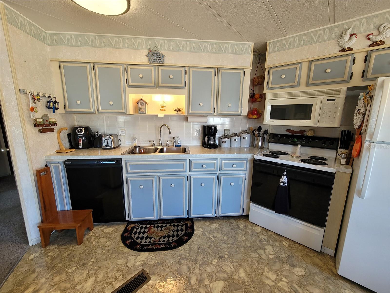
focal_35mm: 13
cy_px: 146
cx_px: 195
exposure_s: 1/60
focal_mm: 2.2
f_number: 2.2
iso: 125
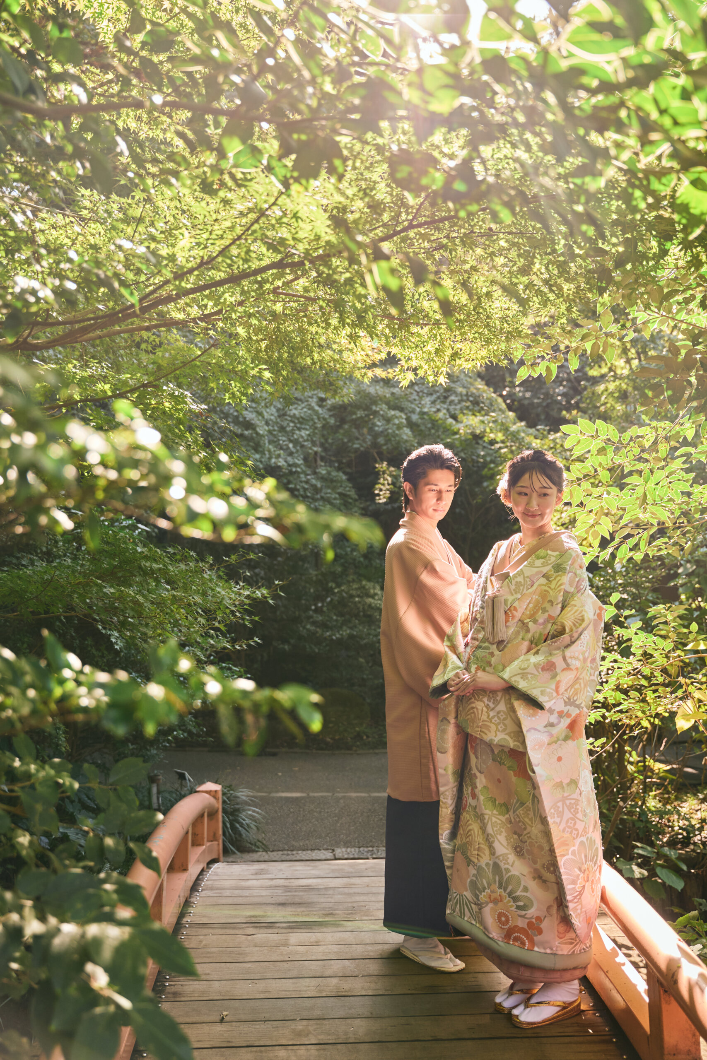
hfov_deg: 38.8
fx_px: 1004
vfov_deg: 55.7
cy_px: 530
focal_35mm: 34
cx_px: 354
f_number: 2.8
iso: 400
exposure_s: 1/500
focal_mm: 34.1
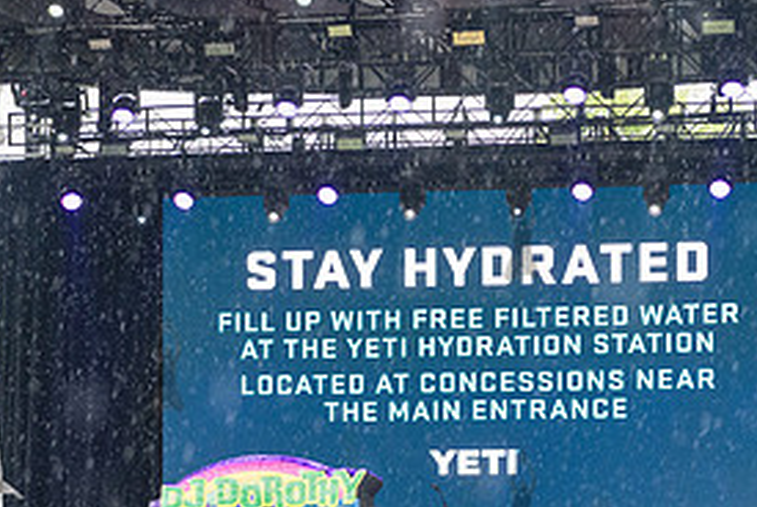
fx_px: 2926
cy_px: 497
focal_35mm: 139
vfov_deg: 9.8
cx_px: 520
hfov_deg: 14.7
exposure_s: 1/400
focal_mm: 66
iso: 2000
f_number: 4.5
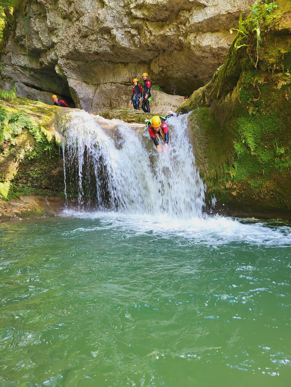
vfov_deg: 67.3
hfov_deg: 53.1
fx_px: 291
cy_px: 194
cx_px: 146
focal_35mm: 26
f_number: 1.8
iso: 64
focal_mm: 5.4
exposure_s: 1/100
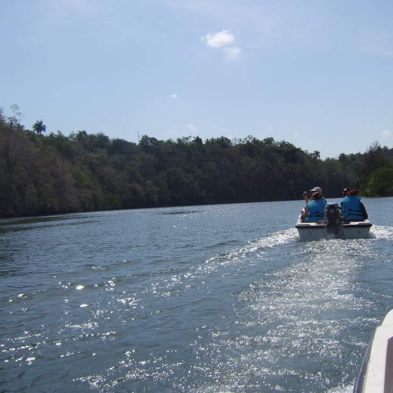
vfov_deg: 44.9
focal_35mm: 37
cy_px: 199
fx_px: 475
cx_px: 238
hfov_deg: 44.7
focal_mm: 8.13
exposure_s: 1/420
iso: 50
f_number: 6.7
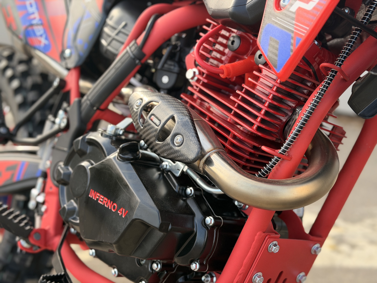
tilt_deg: -18.6
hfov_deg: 39.7
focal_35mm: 48
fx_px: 523
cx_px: 188
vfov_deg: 30.3
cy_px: 142
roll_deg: +0.3
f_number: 1.78
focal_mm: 6.76
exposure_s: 1/669
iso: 100
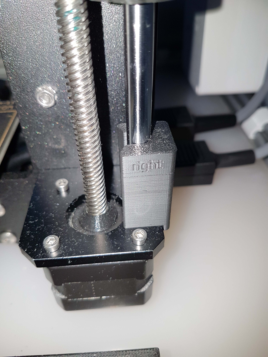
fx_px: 268
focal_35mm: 26
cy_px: 178
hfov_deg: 53.1
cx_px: 134
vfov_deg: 67.3
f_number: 1.7
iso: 40
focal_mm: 4.2
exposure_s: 1/102
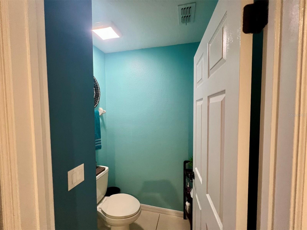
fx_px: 115
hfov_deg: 106.2
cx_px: 154
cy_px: 115
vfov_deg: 89.9
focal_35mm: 13
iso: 320
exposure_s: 1/60
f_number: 1.8
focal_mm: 1.57
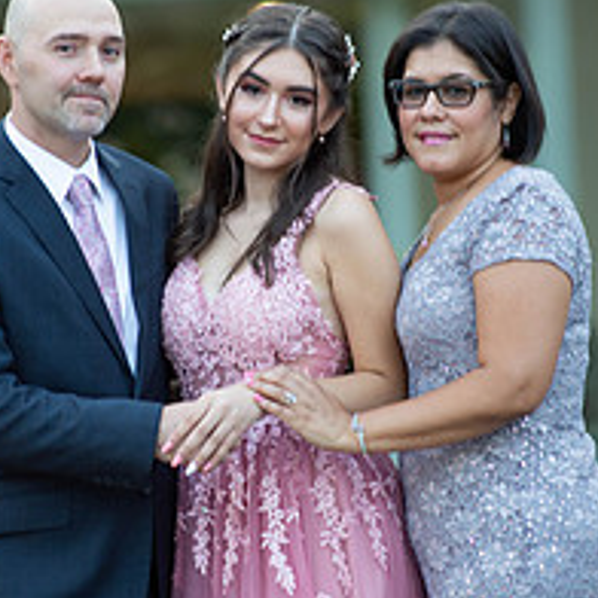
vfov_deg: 10.5
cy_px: 314
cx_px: 288
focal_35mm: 166
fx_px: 3244
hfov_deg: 10.5
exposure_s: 1/500
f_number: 2
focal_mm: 85
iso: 250
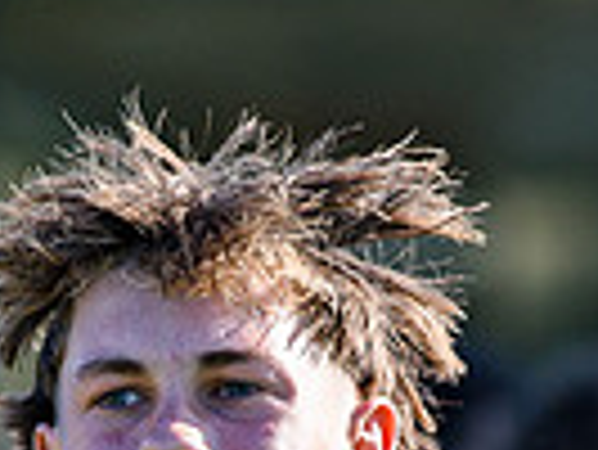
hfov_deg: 1.4
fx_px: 24017
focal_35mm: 1389
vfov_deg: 1.1
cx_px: 196
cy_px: 962
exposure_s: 1/2500
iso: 220
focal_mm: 170
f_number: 2.8
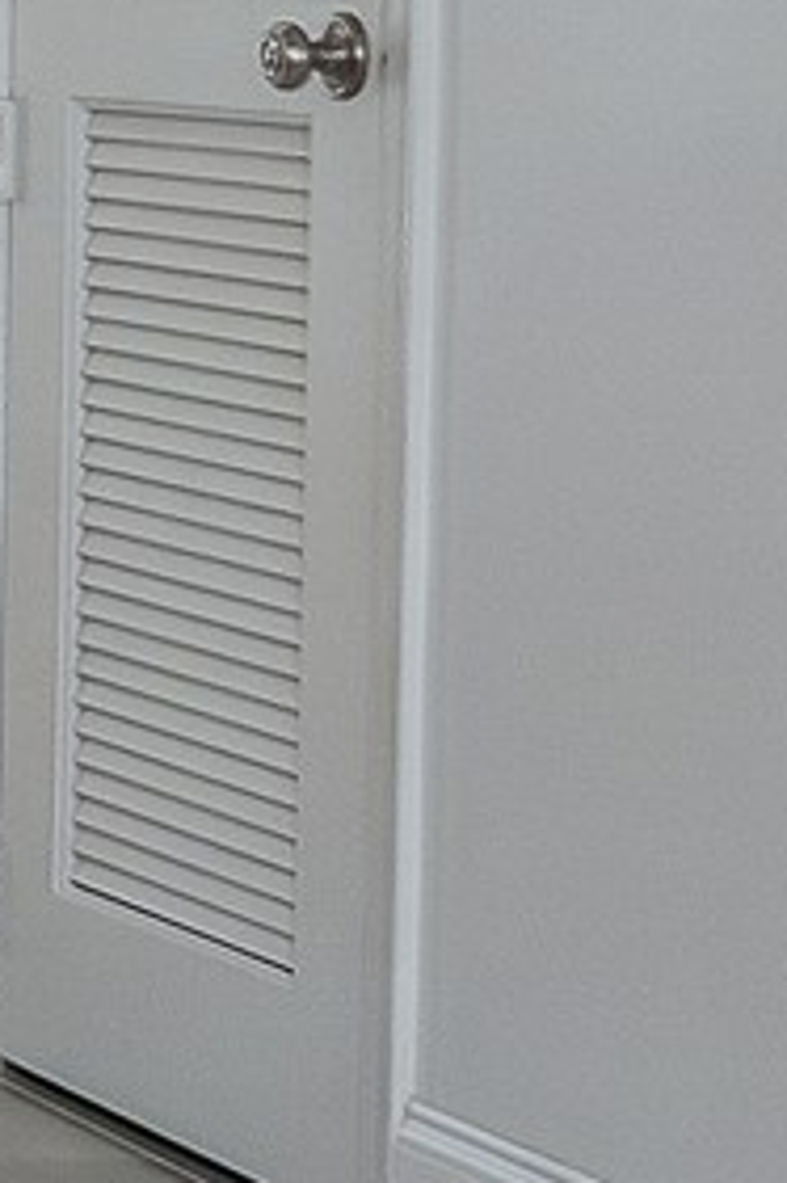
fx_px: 4760
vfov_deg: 13.9
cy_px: -6
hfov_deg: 7.0
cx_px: -2414
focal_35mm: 145
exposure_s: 1/160
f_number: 4
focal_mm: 16
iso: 1000
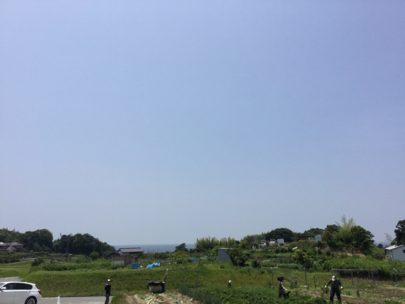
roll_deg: -0.1
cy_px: 152
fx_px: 363
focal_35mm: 31
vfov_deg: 45.4
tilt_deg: +11.8
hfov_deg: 58.4
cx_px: 202
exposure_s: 1/2551
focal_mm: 3.3
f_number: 2.4
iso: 25
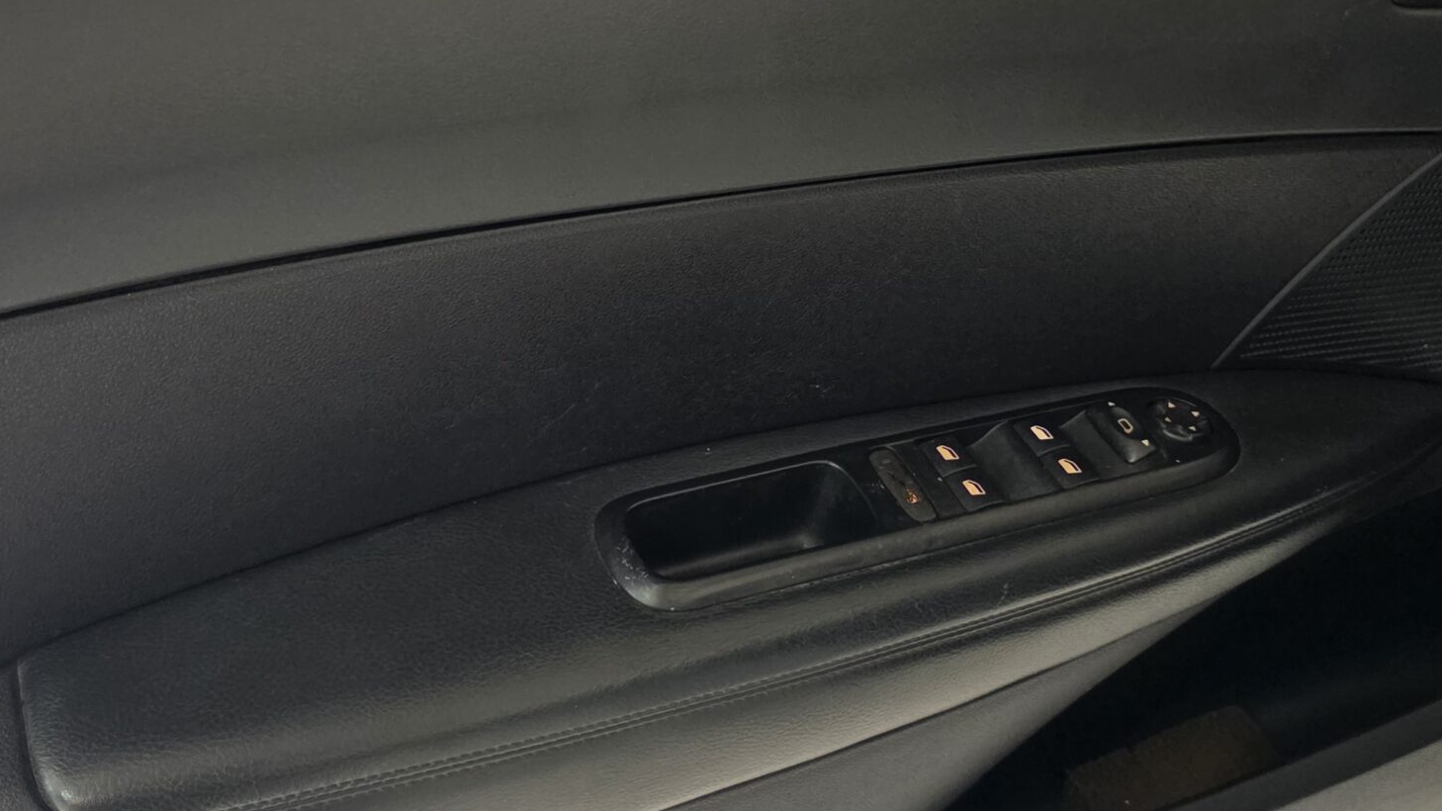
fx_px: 1682
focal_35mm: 44
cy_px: 335
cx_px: 729
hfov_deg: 46.4
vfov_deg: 27.1
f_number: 1.7
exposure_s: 1/100
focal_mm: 6.3
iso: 400
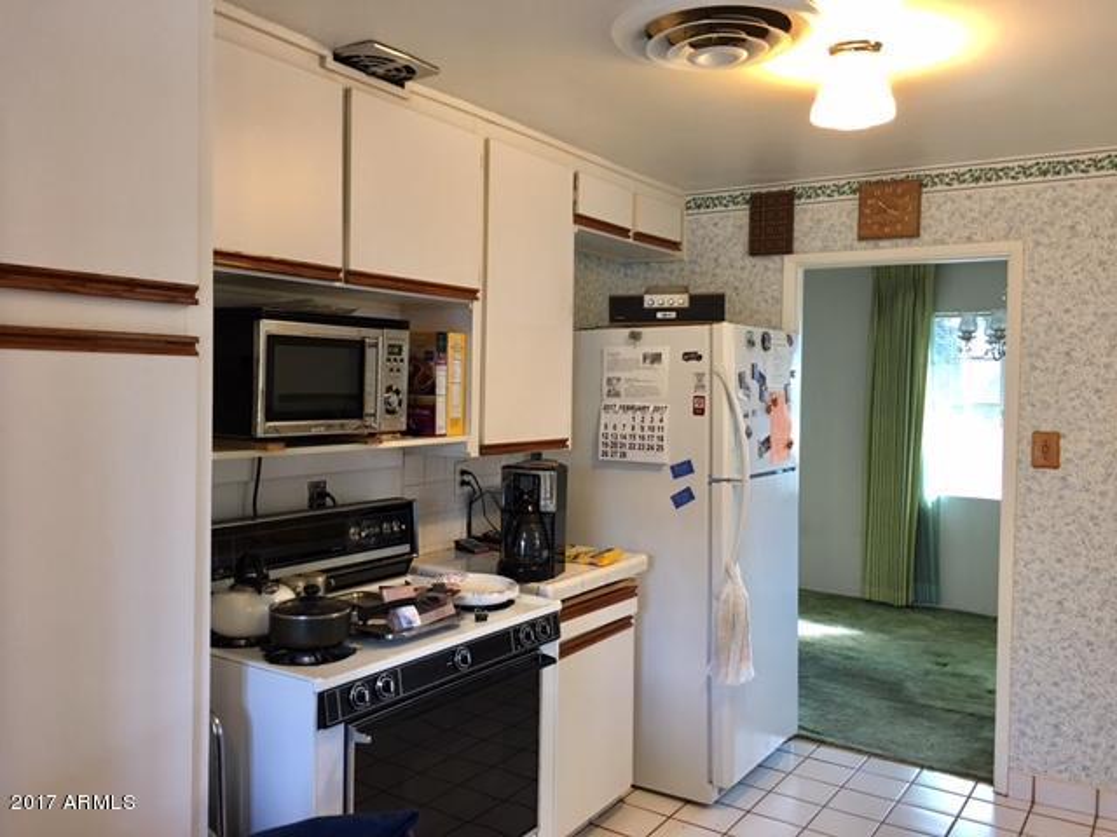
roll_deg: -1.2
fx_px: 936
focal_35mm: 29
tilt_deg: -1.5
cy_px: 418
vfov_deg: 48.2
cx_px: 558
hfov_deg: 61.7
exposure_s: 1/15
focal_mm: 4.15
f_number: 2.2
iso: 50
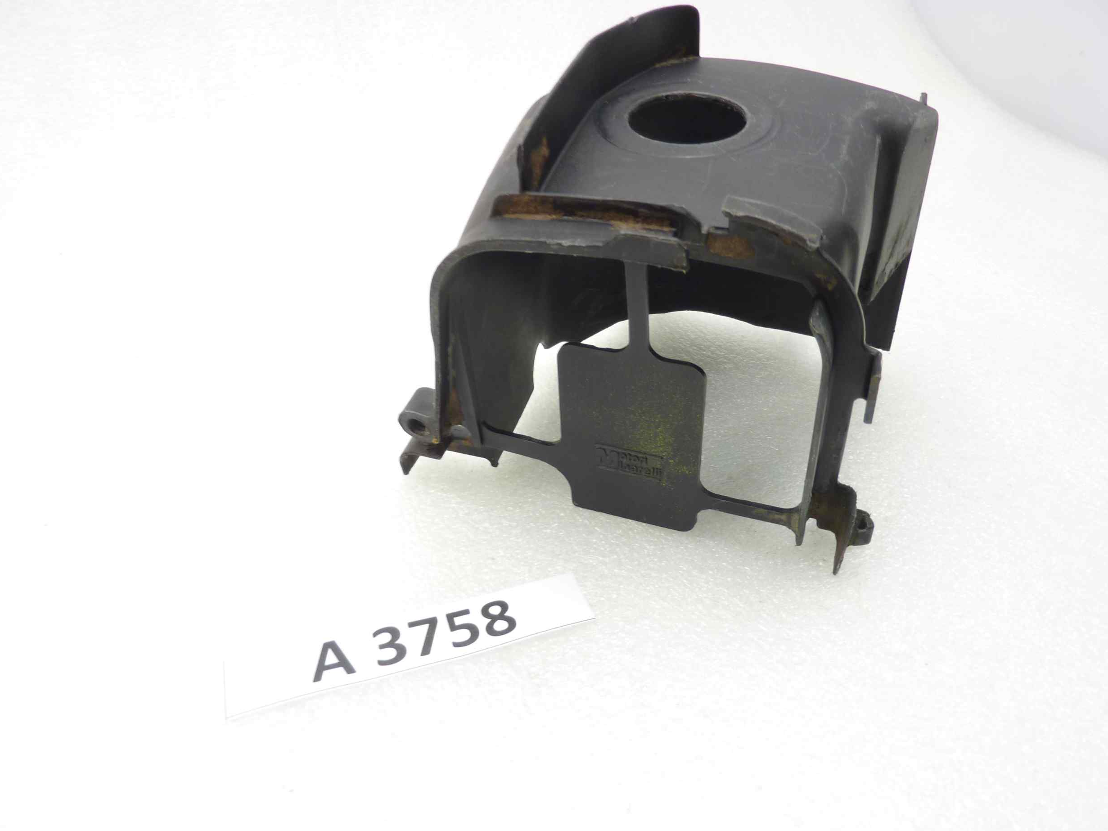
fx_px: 832
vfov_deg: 53.0
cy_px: 429
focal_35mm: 26
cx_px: 575
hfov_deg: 67.3
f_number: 3.3
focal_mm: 4.1
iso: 80
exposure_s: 1/8
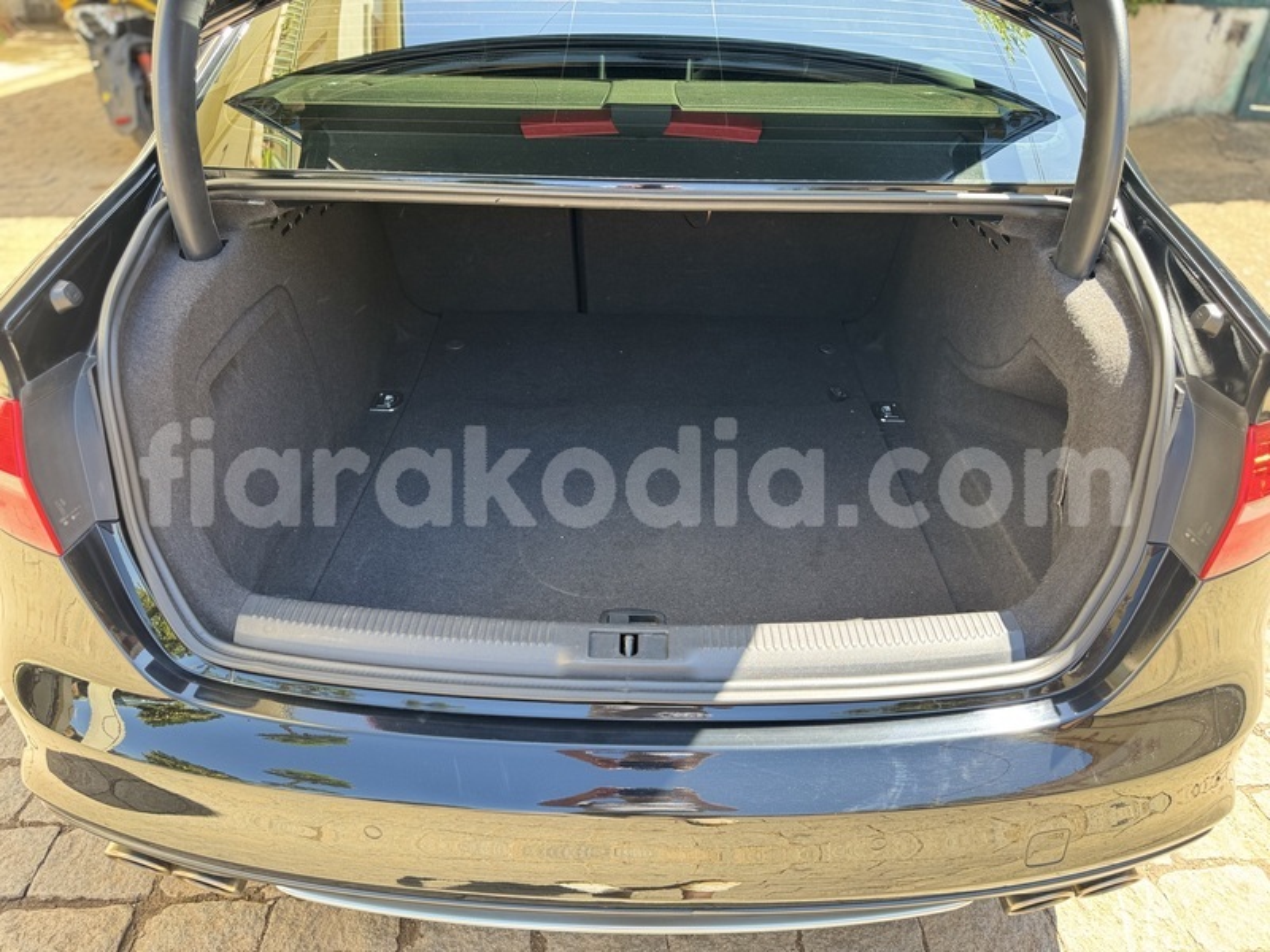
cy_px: 476
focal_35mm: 24
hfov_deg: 71.6
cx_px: 635
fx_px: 881
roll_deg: -0.3
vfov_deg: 56.8
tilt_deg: -30.5
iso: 80
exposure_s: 1/167
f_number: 1.78
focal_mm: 6.76
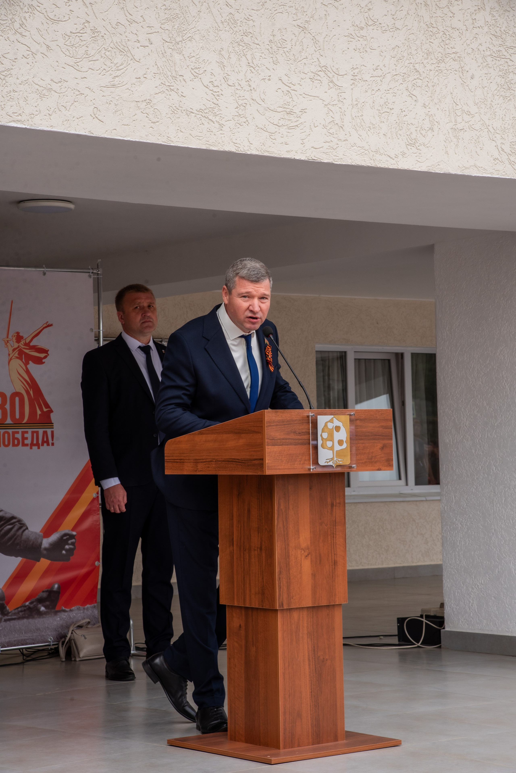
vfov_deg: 22.1
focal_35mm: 92
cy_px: 386
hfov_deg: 14.9
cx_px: 258
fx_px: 1976
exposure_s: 1/160
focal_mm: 92
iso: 320
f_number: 13
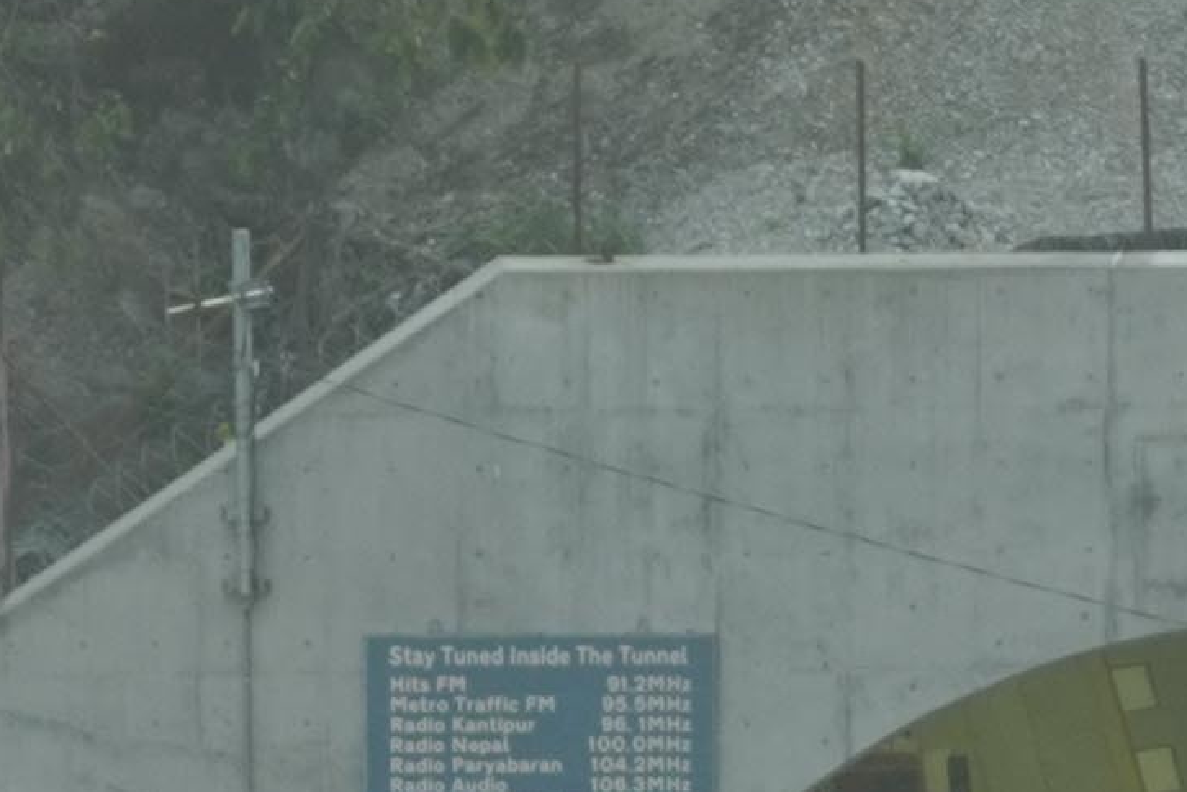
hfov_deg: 3.1
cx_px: 516
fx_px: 22000
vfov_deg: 2.1
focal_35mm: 667
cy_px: 2176
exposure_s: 1/250
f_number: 9
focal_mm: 70
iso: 400
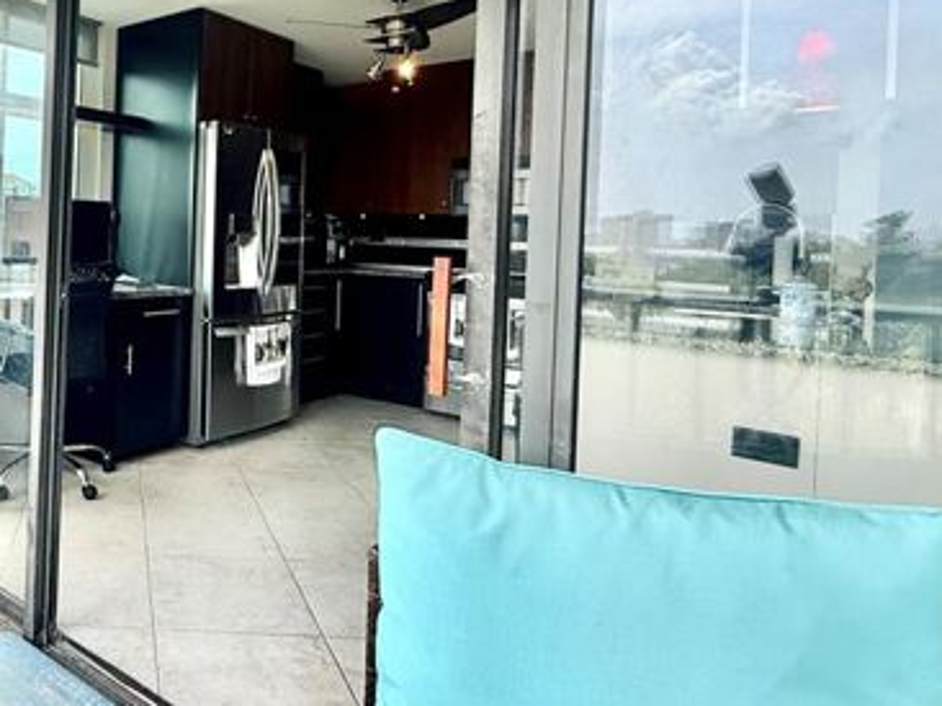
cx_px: 99
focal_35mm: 27
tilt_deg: +0.1
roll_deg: -1.7
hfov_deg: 56.6
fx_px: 734
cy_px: 234
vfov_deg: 50.4
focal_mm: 2.22
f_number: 2.2
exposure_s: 1/625
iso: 64
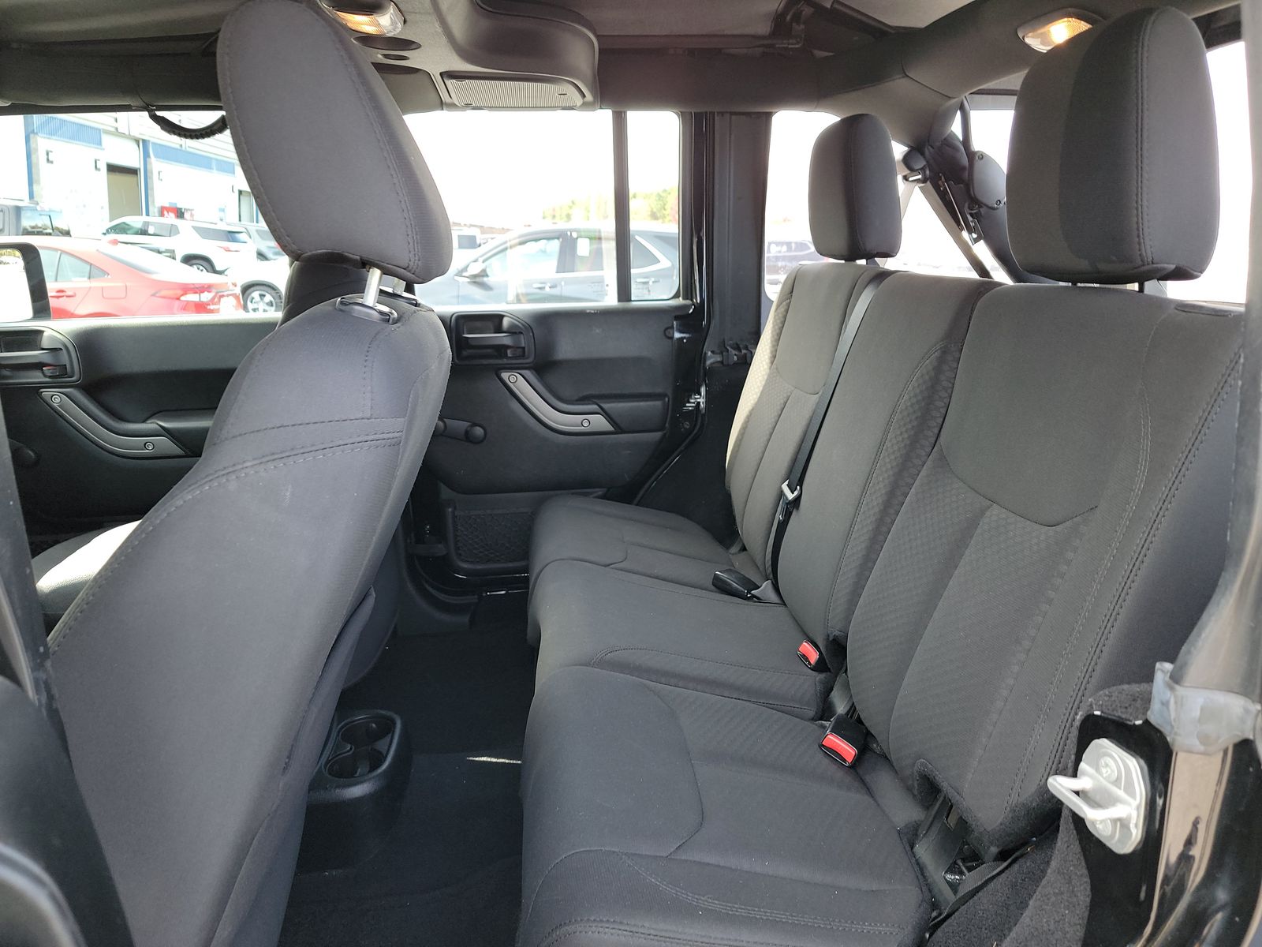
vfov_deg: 56.8
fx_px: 875
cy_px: 474
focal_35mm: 24
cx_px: 631
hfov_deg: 71.6
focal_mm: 6.7
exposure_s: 1/60
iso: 135
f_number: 1.8
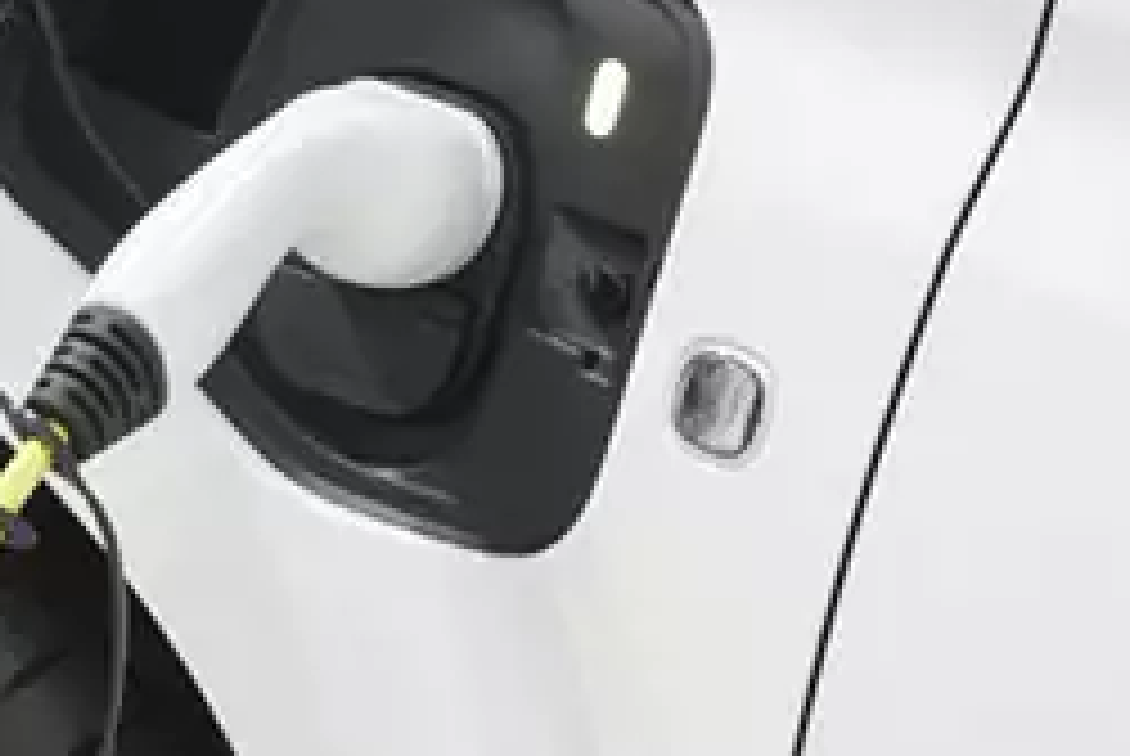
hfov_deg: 8.3
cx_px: 162
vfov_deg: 5.6
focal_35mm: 247
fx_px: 7762
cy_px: 254
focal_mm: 85
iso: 1600
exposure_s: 1/60
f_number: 10
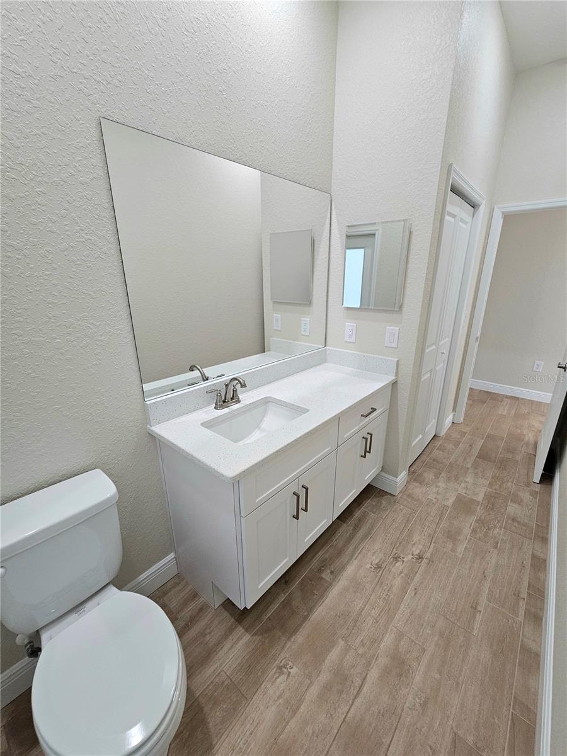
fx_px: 284
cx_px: 284
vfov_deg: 106.2
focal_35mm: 13
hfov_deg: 89.9
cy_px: 378
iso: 100
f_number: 2.2
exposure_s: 1/60.2
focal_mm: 2.2
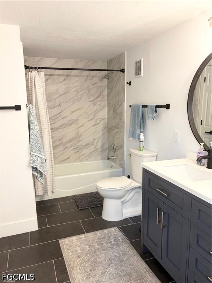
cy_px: 142
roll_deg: +1.9
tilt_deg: -10.2
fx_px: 212
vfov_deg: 67.3
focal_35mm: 26
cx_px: 106
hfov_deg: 53.1
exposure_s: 1/60
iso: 100
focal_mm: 5.96
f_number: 1.6
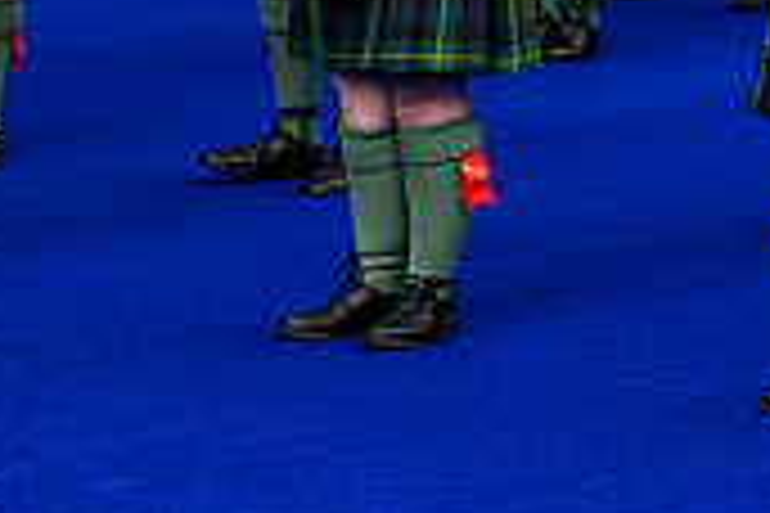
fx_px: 5090
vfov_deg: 5.7
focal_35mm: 238
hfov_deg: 8.4
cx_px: 1274
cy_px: -317
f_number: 5
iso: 2500
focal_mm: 70
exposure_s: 1/2500
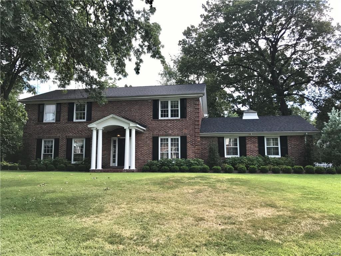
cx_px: 170
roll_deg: -0.3
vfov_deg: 49.7
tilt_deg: +6.8
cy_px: 128
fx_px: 276
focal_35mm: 28
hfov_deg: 63.4
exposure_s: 1/1114
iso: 20
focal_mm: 3.99
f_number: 1.8
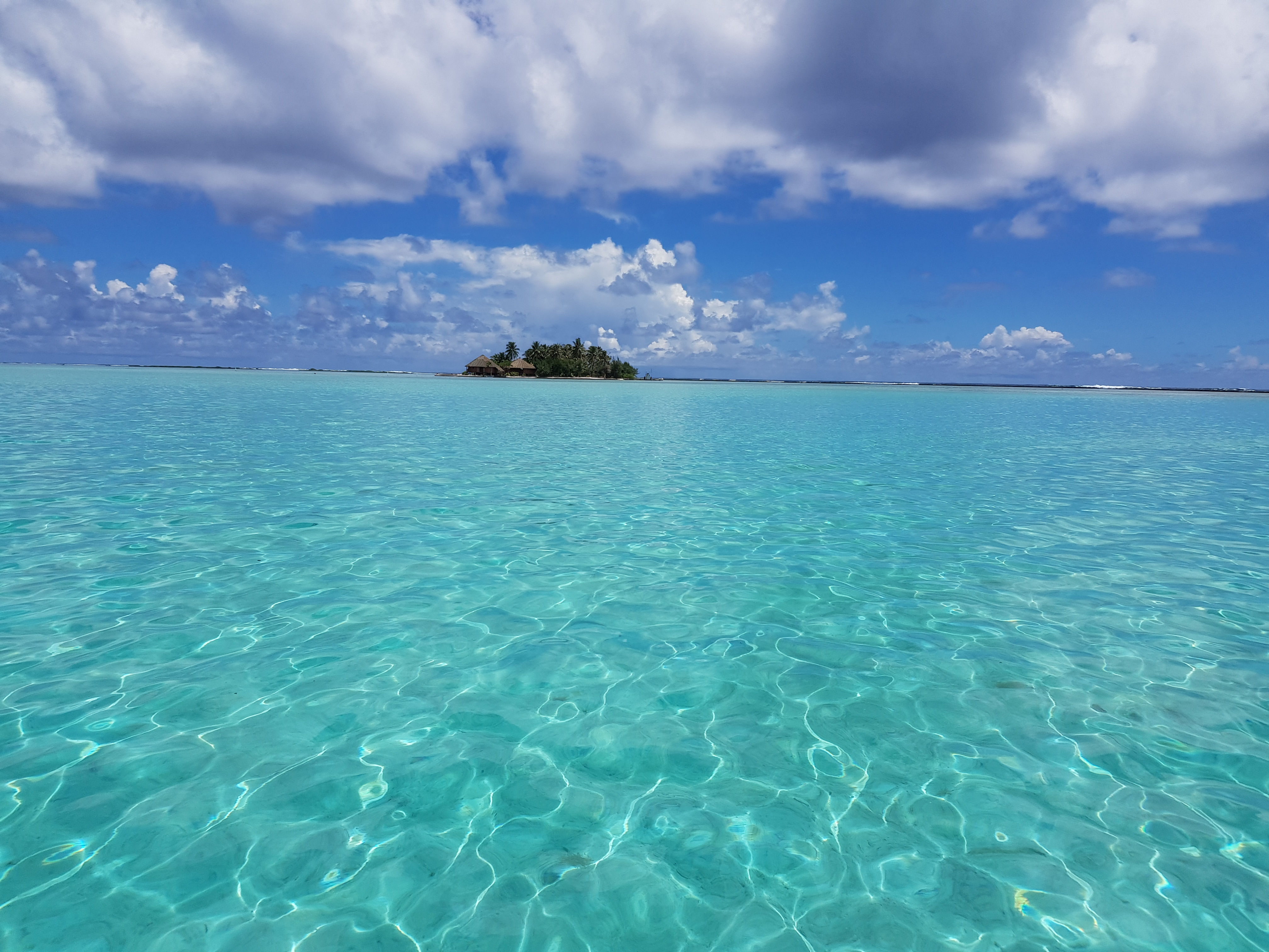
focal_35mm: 26
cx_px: 634
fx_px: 953
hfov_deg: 67.3
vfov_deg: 53.1
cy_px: 476
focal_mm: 4.2
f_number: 1.7
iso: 40
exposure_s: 1/5664
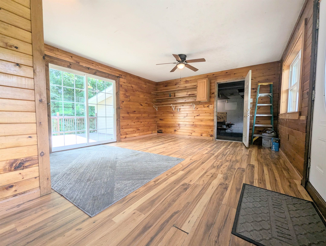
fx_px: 123
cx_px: 163
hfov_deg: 106.1
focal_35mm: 13
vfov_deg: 90.1
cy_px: 123
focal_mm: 1.95
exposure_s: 1/120
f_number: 2.2
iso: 63
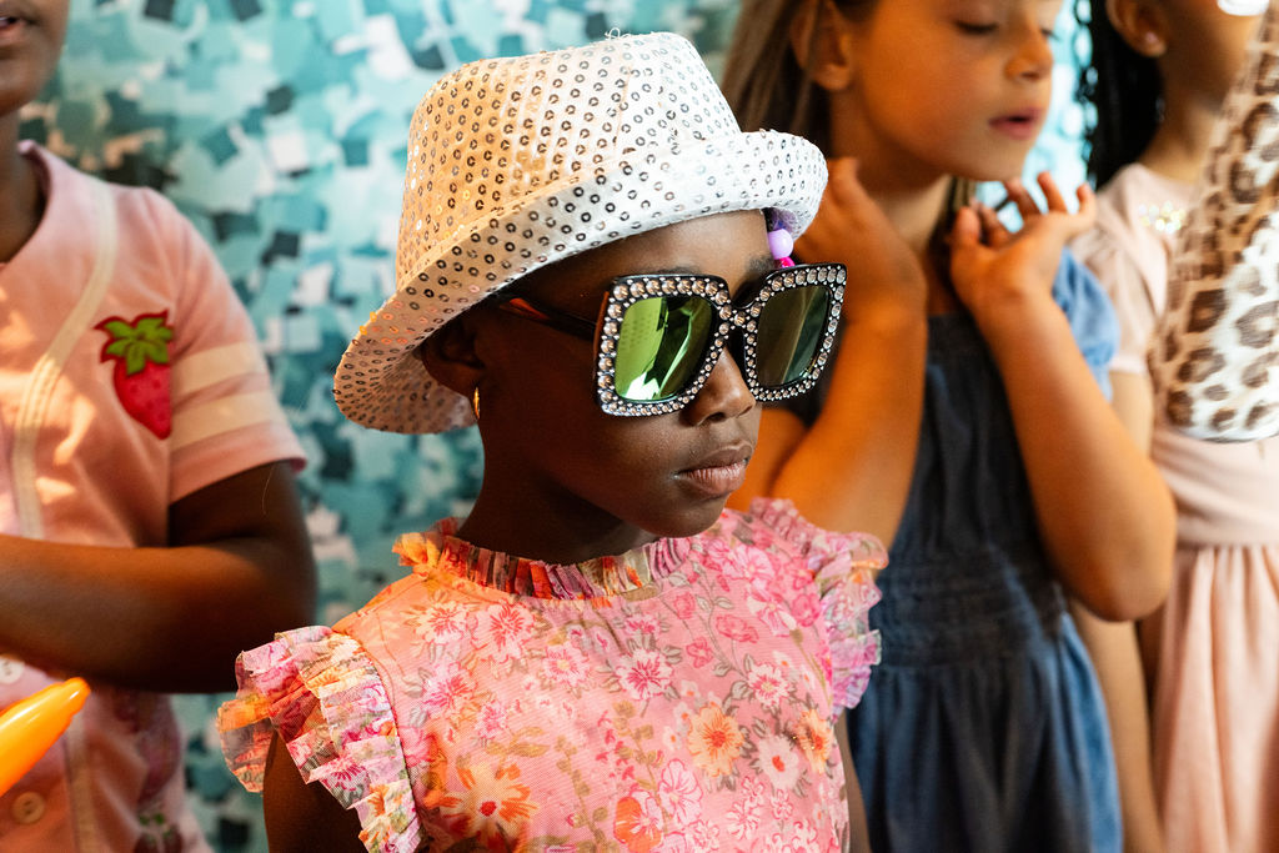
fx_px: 2487
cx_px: 640
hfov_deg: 28.8
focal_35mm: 70
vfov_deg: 19.5
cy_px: 426
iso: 1600
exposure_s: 1/100
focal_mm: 70
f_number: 5
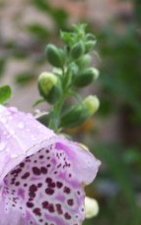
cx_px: -48
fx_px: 1157
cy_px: 149
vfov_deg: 11.1
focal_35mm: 188
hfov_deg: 6.9
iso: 140
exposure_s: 1/25
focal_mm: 15.6
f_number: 3.2
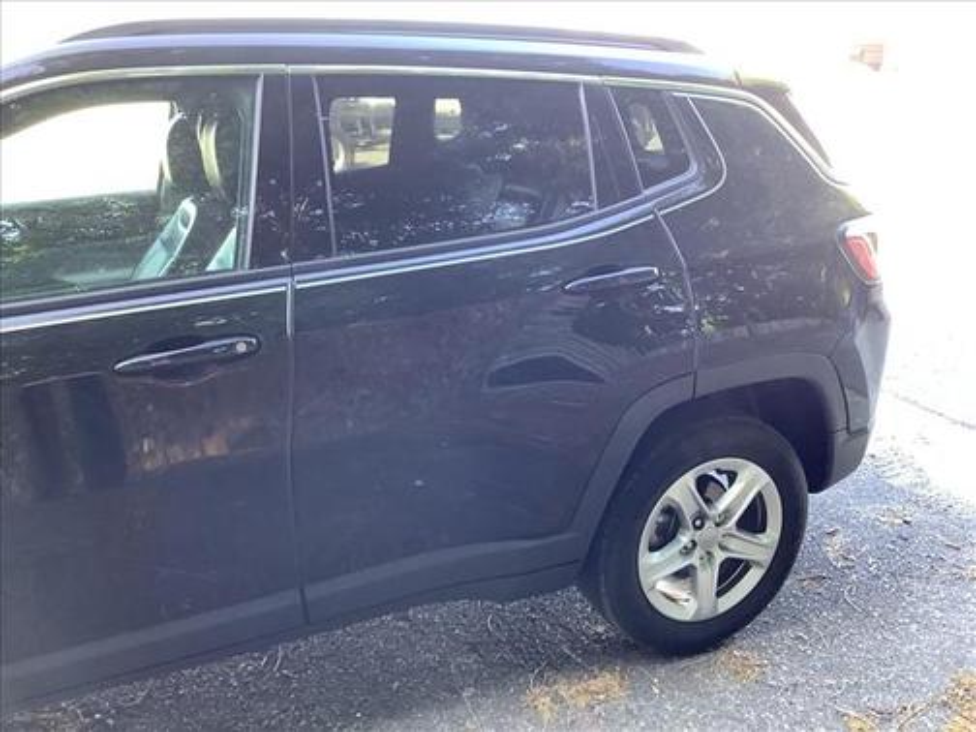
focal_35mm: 31
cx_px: 488
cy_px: 366
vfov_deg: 45.4
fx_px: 874
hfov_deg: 58.4
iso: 100
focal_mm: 3.3
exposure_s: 1/60
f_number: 2.4
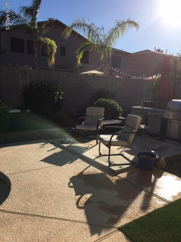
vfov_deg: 61.7
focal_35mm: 29
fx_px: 202
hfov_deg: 48.2
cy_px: 121
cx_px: 90
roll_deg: -1.3
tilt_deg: -8.5
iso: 25
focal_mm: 4.15
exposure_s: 1/2024
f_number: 2.2
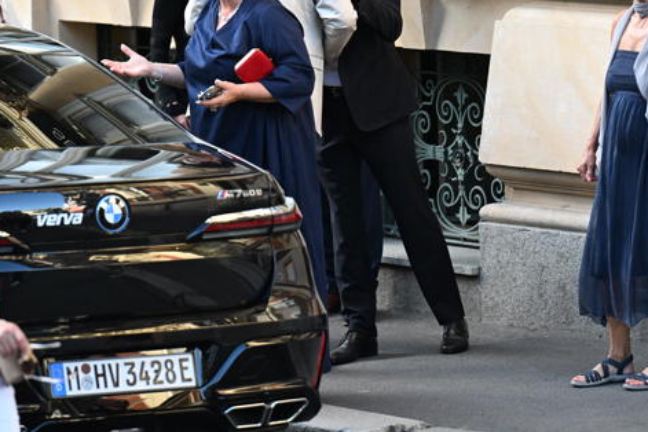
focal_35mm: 293
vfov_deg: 4.7
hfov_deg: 7.0
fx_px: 5274
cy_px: 127
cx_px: 307
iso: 2500
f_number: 4
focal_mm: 200
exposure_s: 1/1600
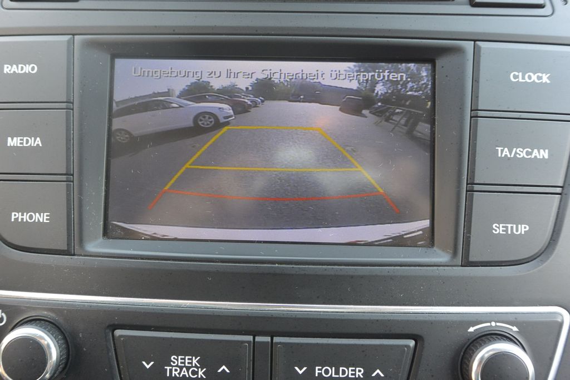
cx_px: 285
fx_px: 491
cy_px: 190
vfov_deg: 42.3
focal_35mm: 31
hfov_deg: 60.3
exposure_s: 1/125
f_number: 3.8
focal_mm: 11.8
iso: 500
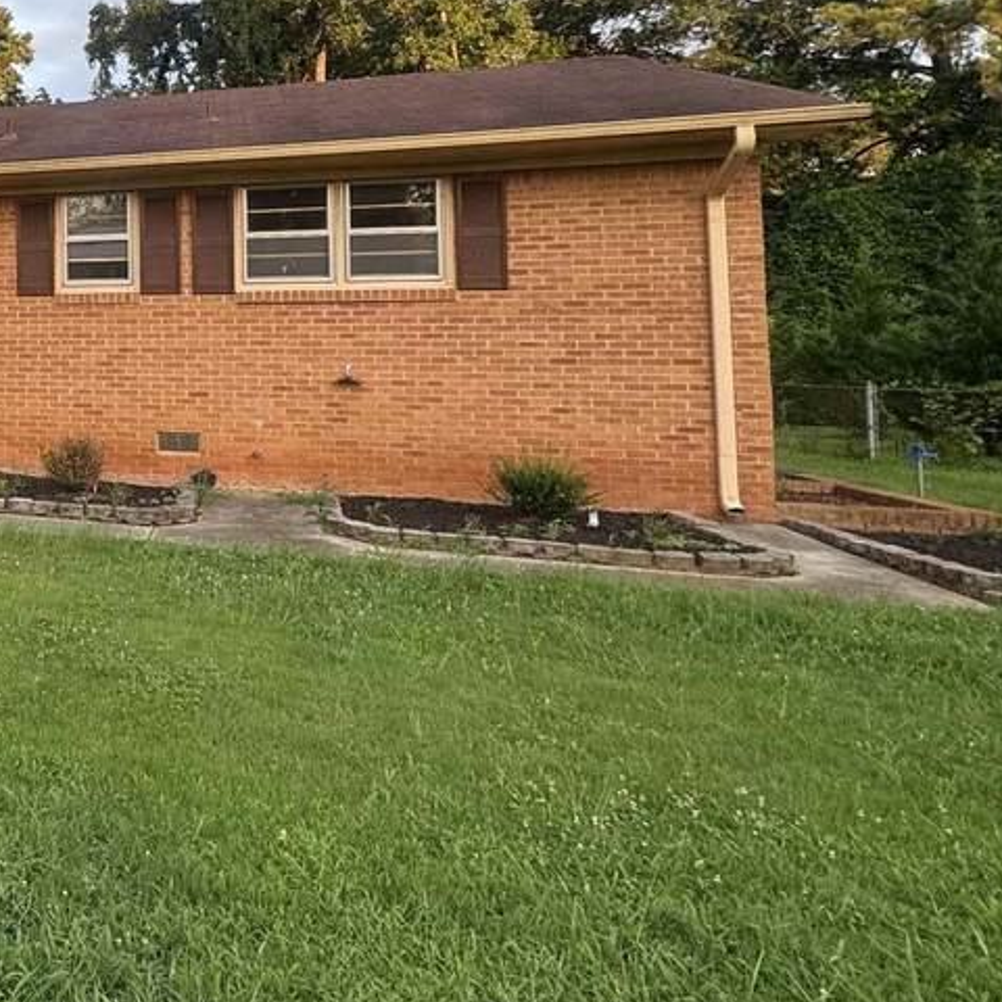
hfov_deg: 36.2
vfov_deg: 48.4
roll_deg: -0.3
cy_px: 290
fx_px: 1081
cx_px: -248
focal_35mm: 33
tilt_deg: +2.4
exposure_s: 1/125
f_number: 2.2
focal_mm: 2.22
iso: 40
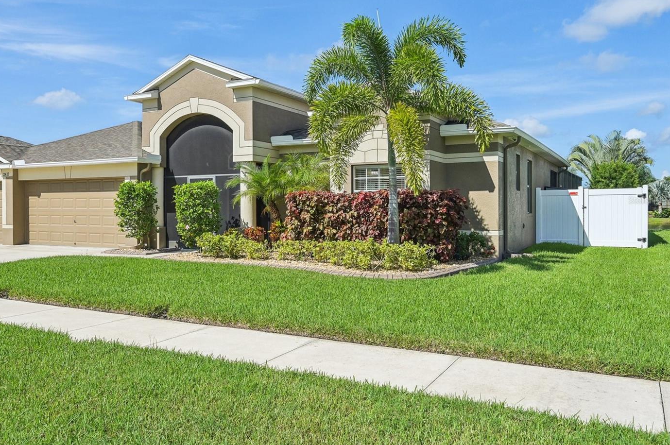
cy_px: 200
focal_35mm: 29
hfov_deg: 63.4
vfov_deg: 44.8
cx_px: 283
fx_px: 539
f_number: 8
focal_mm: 25
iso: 400
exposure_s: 1/1600
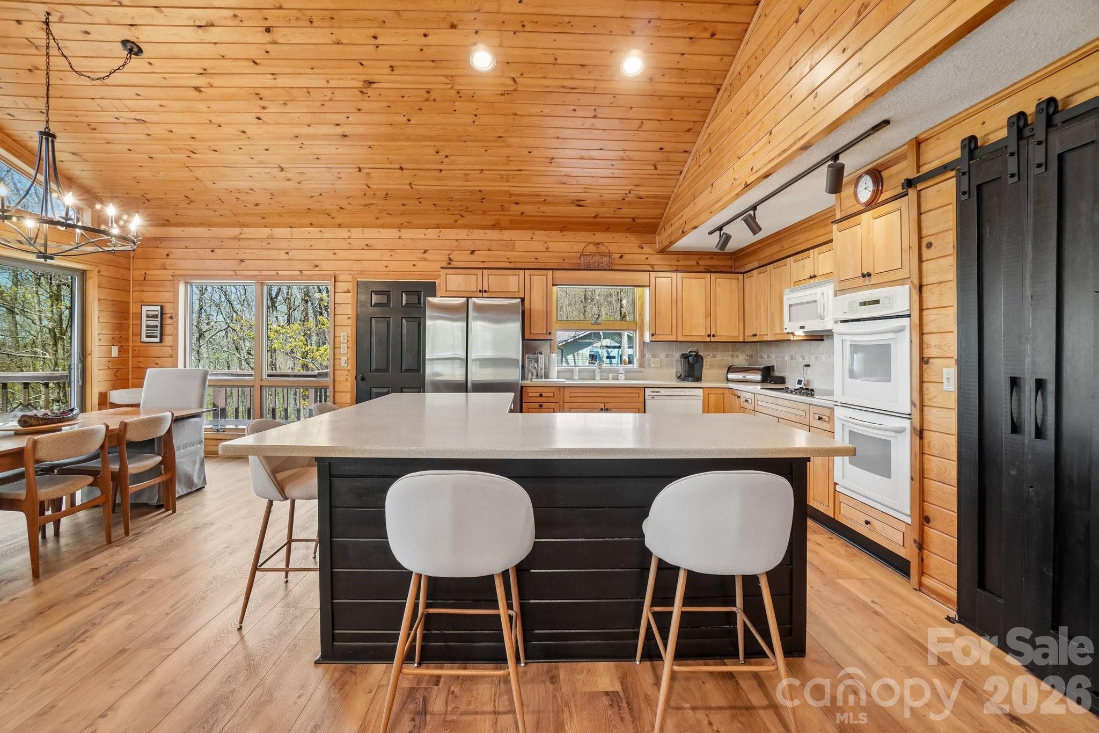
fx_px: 458
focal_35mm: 15
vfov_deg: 77.3
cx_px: 550
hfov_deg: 100.4
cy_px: 366
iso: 400
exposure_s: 1/15
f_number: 8
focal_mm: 10
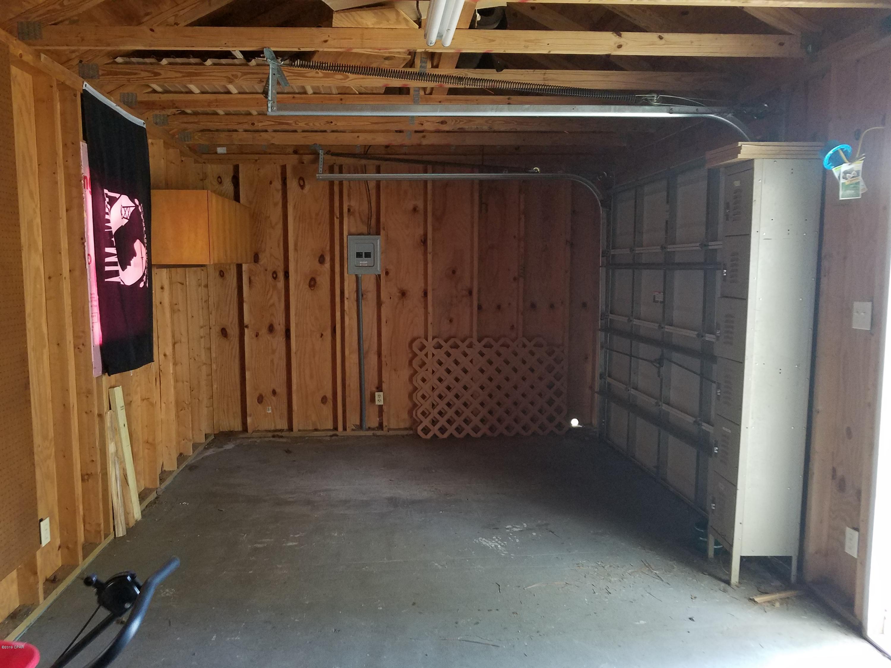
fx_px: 669
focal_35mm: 26
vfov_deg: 53.1
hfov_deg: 67.3
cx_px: 446
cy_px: 334
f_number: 1.7
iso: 200
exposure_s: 1/10
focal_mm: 4.2
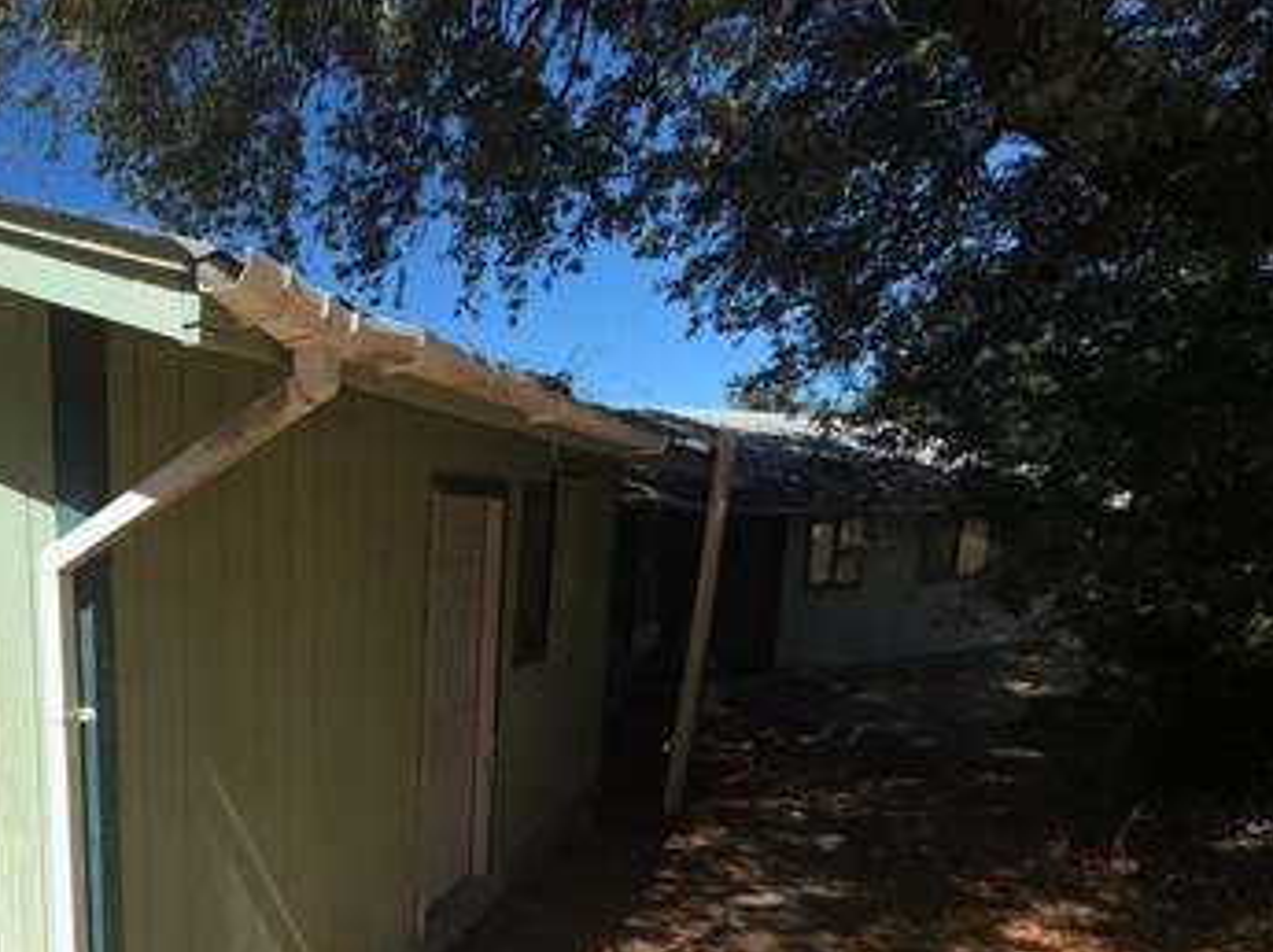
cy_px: 697
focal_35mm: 26
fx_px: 955
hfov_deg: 58.8
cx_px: 159
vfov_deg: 51.1
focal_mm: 2.22
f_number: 2.2
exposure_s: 1/2506
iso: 16
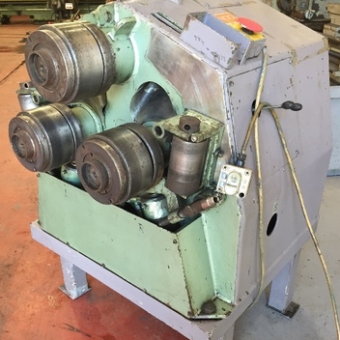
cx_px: 171
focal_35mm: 35
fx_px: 389
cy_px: 189
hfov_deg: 47.2
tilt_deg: -27.8
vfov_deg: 47.1
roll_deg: +0.7
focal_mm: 4.15
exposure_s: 1/33
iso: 125
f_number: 2.2
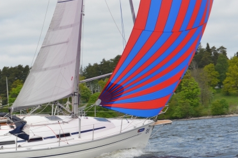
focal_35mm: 141
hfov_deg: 14.6
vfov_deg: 9.7
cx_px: 105
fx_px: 931
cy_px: 100
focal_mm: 50
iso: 110
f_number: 8
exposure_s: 1/250
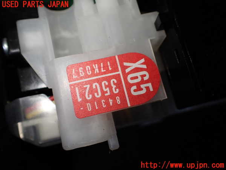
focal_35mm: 30
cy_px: 85
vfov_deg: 46.8
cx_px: 113
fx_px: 196
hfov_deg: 60.0
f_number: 2.3
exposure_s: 1/160
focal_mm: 5.4
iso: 100
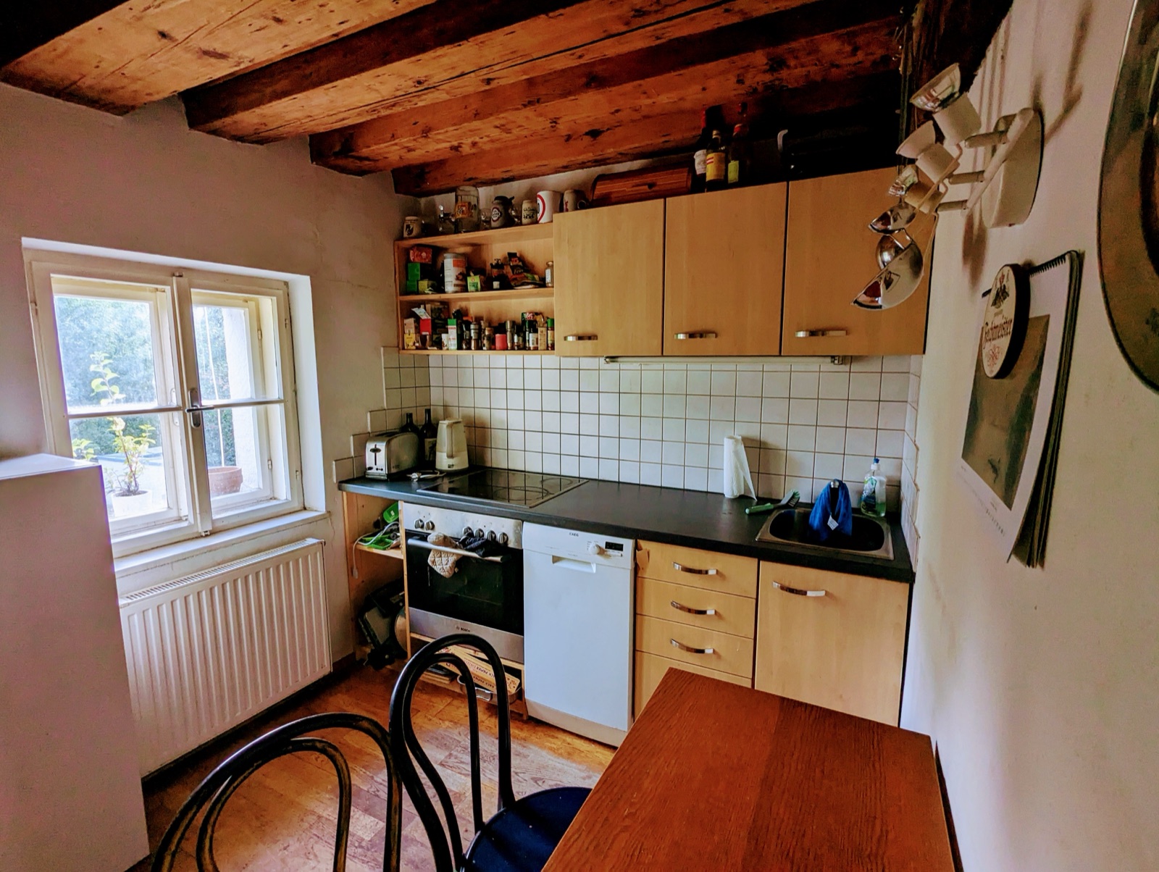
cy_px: 436
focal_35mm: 16
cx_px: 580
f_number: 2.2
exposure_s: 1/23.8
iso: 58
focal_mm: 2.35
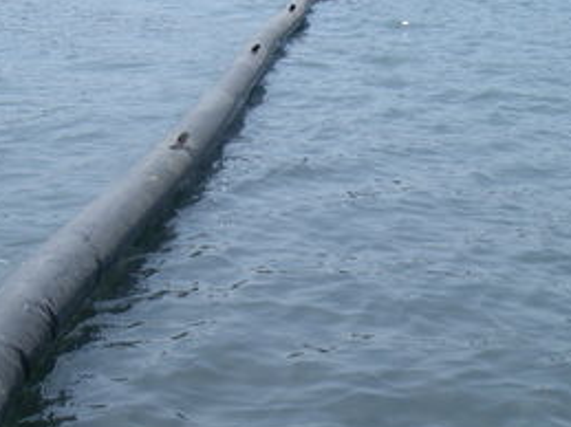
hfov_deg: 23.0
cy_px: 252
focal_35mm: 85
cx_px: 362
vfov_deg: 17.3
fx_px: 1401
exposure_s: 1/250
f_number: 6.8
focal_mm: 7.3
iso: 64
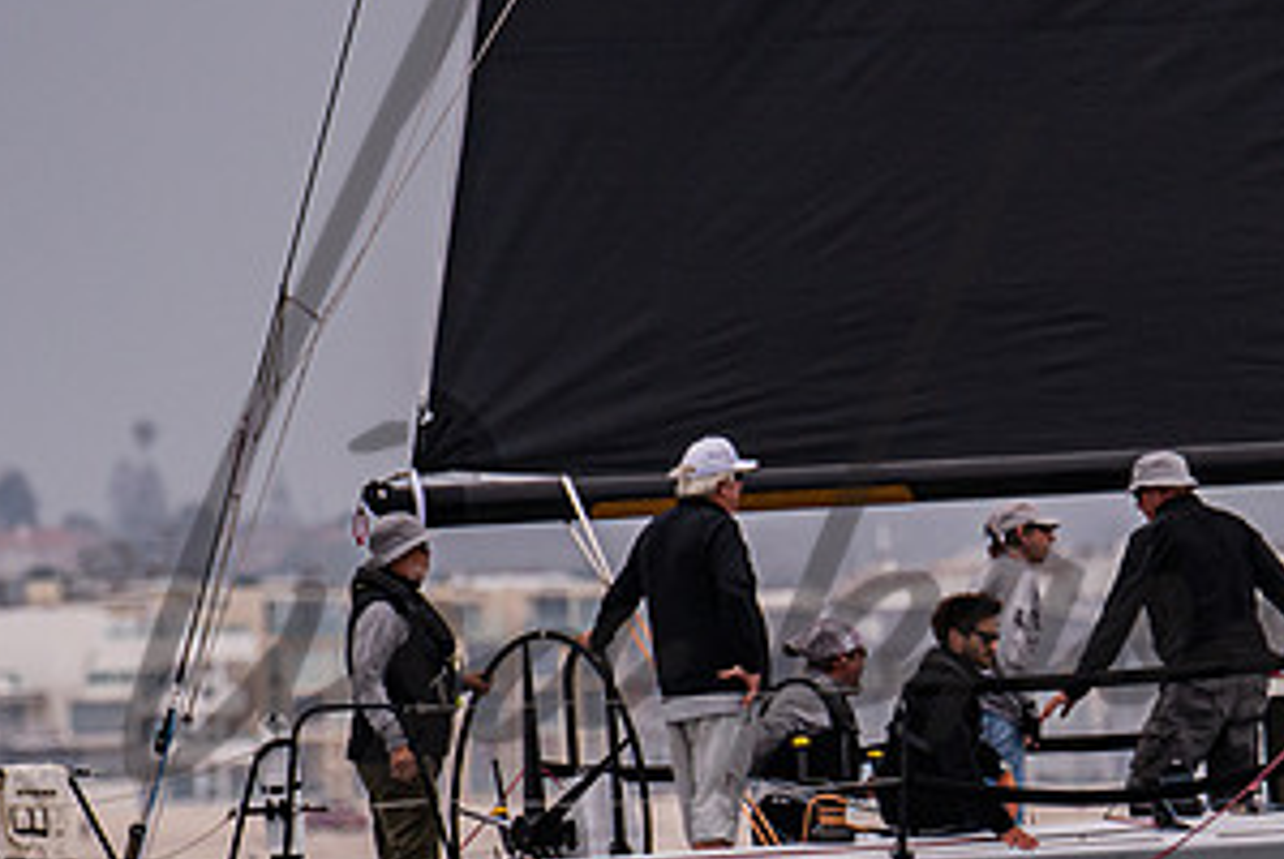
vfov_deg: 1.0
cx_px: 1023
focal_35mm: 1392
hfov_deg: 1.5
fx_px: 49695
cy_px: 856
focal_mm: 360
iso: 200
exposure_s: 1/2500
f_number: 5.6
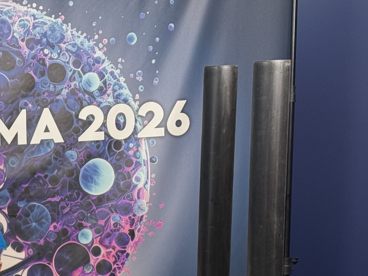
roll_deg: +1.8
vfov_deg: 12.5
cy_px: 329
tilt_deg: -10.5
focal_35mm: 116
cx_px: -73
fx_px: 1233
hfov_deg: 16.3
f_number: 1.78
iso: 80
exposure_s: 1/50
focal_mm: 6.76
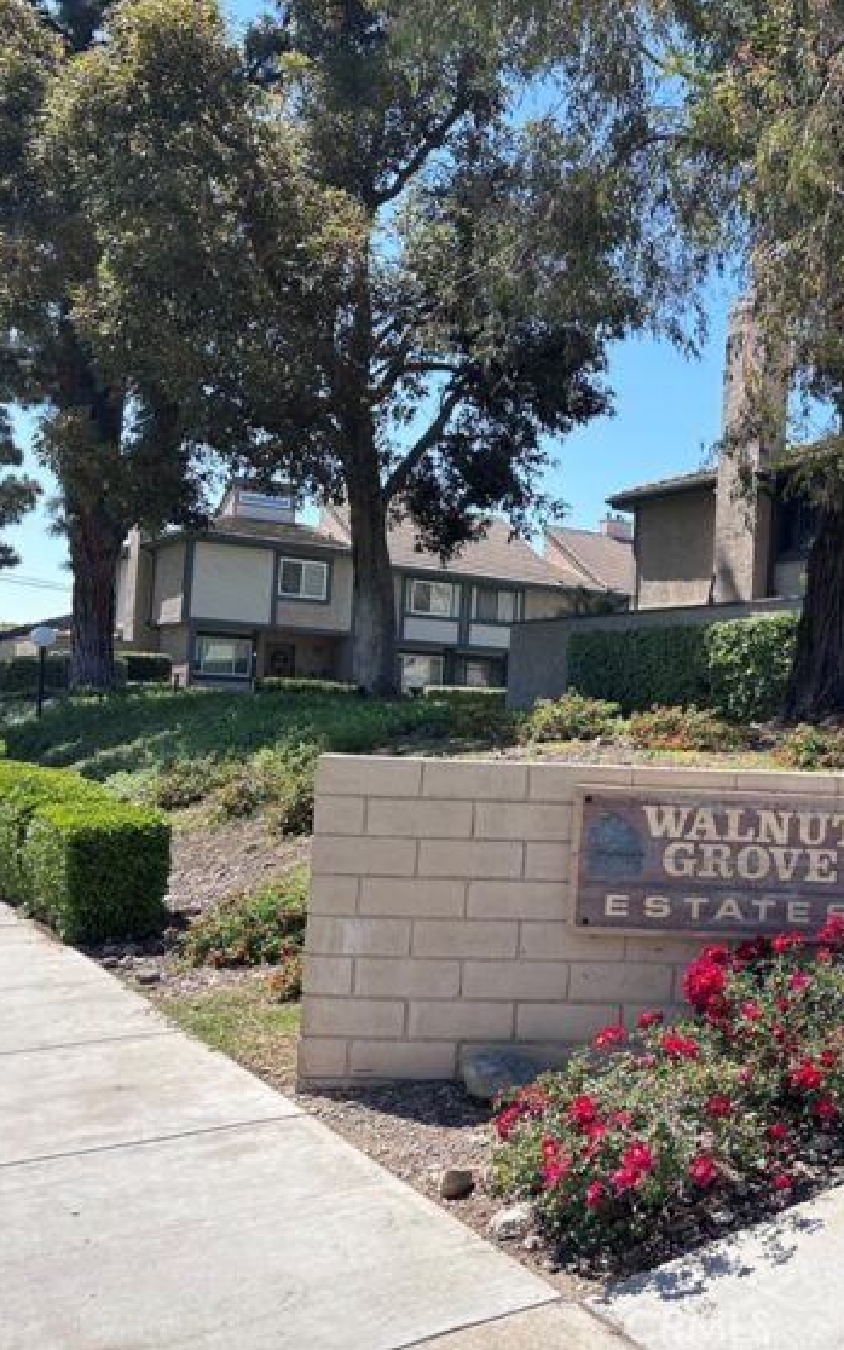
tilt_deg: +3.4
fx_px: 1287
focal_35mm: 35
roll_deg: -2.4
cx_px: 798
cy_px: 656
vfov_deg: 55.3
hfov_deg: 33.8
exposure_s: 1/1988
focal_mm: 6.86
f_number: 1.78
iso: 80
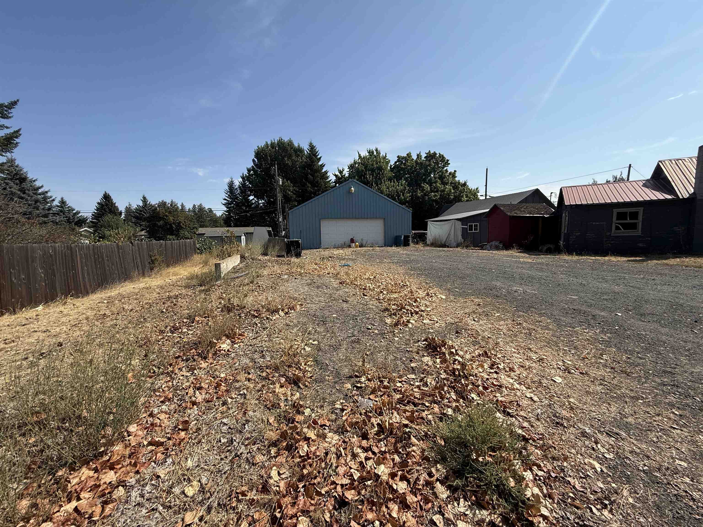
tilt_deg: -5.6
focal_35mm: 14
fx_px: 284
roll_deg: +0.2
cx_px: 352
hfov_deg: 102.1
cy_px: 264
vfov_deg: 85.7
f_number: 2.2
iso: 50
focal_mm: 2.22
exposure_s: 1/2237
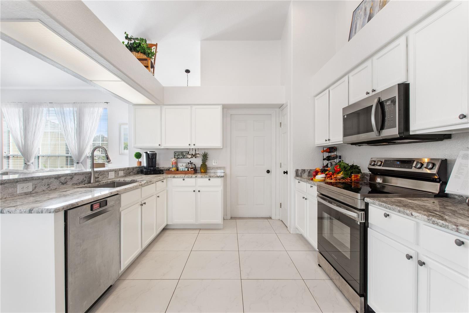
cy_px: 156
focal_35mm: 15
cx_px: 234
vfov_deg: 77.3
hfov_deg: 100.4
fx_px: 195
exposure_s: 1/30
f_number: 4.5
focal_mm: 10
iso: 400
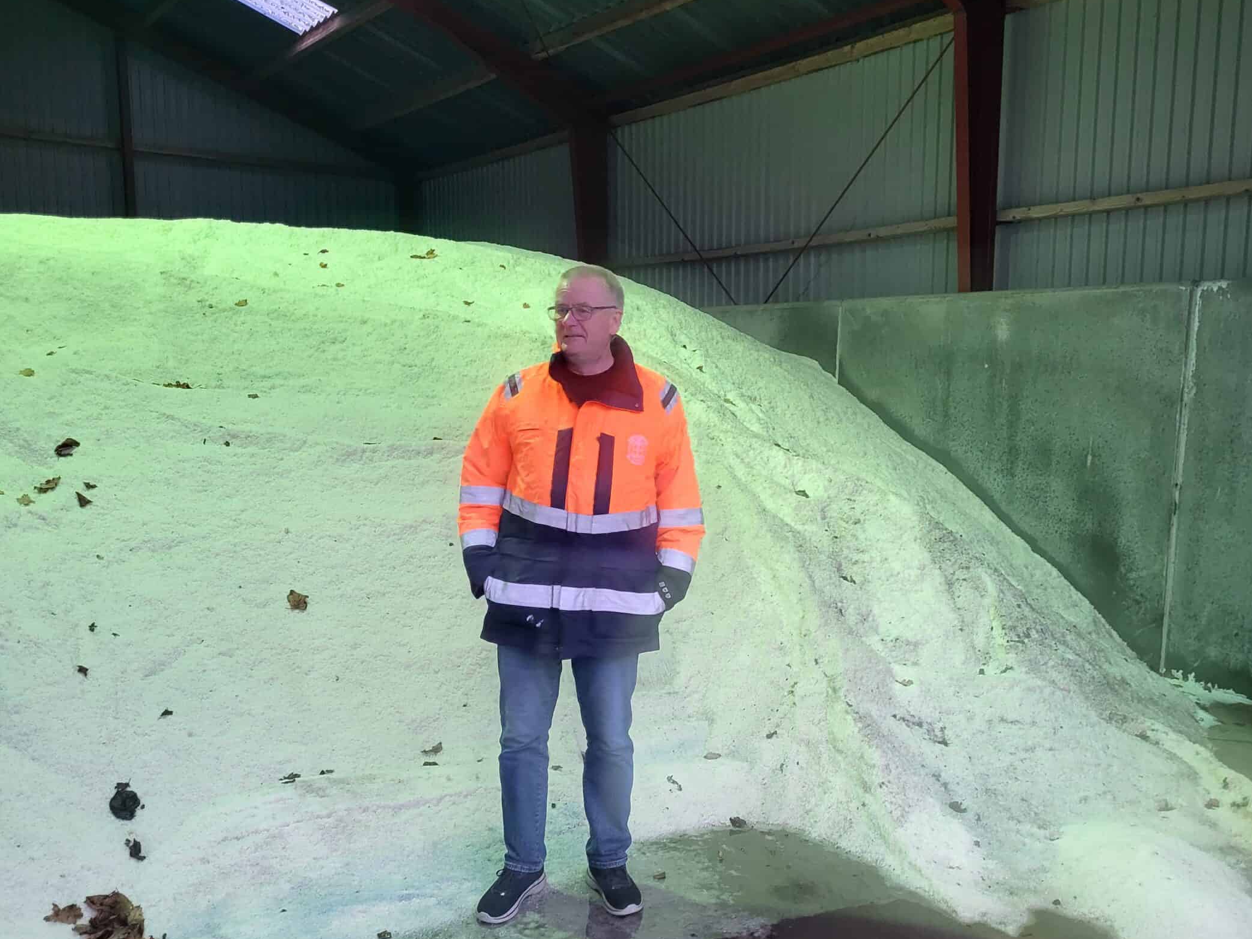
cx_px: 693
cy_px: 504
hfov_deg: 56.7
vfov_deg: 44.1
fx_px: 1157
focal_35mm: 32
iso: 640
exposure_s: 1/33
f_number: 1.8
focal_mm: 5.4
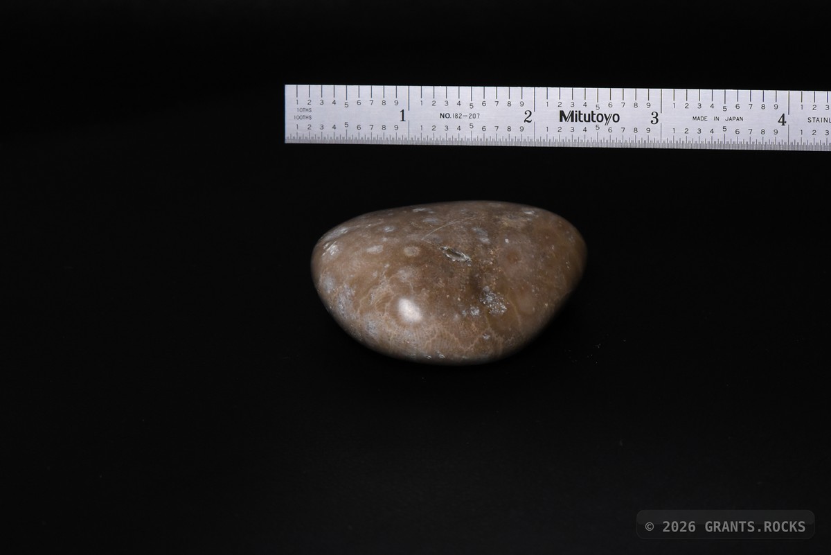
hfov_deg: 19.4
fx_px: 2424
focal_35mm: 105
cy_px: 278
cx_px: 416
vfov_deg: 13.1
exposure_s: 1/60
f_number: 14
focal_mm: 105
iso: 5000
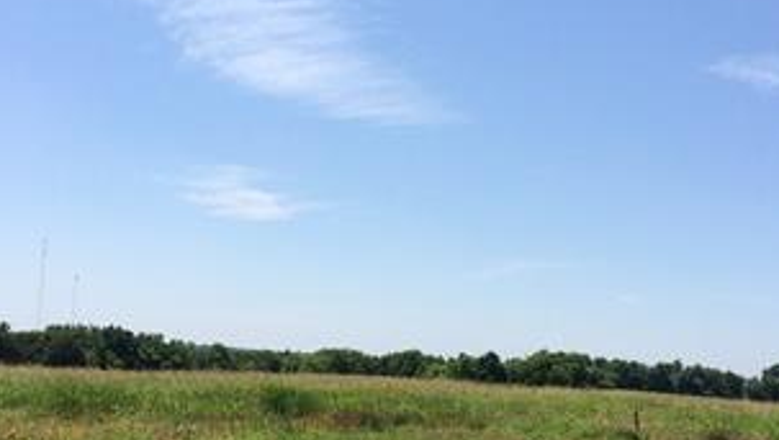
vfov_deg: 23.8
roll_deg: -2.3
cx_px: 411
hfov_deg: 41.3
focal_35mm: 50
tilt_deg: +1.8
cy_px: 329
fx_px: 1034
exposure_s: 1/2740
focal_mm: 4.15
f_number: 2.2
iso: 32
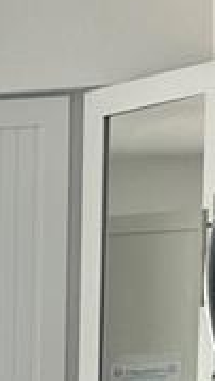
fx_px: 1769
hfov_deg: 6.6
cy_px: 766
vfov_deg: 11.1
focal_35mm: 175
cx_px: -275
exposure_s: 1/121
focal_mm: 6.86
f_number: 1.78
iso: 100
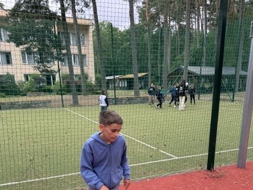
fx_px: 241
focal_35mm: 33
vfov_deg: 40.5
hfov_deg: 55.3
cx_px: 124
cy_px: 161
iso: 80
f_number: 1.78
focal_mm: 6.76
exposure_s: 1/553
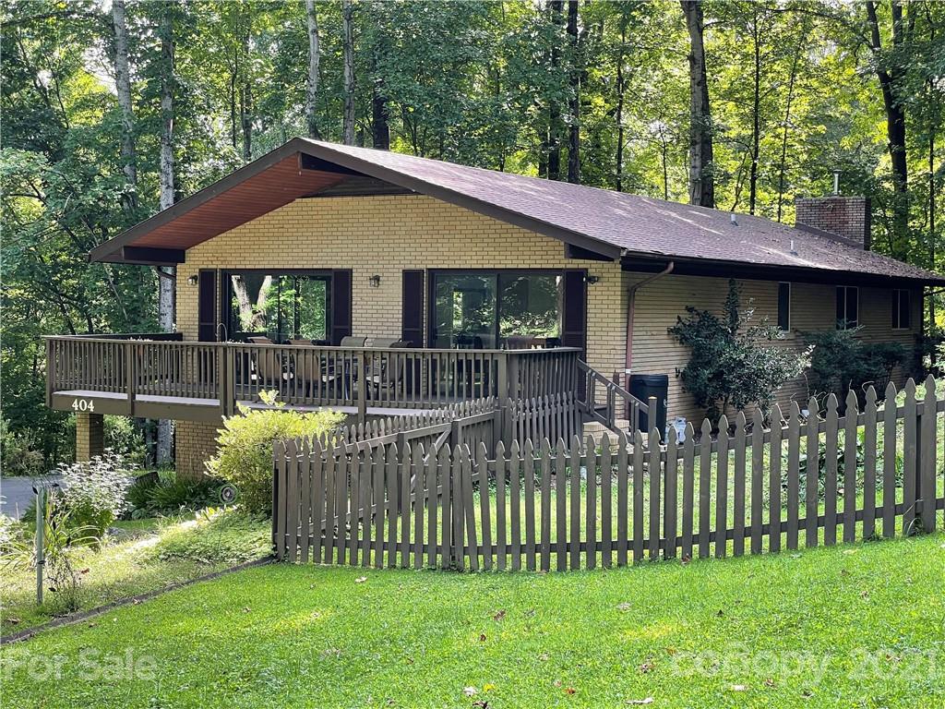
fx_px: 1420
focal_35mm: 52
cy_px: 354
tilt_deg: -1.2
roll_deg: -0.9
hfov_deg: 36.8
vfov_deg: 28.0
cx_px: 472
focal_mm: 6
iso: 40
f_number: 2
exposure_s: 1/122
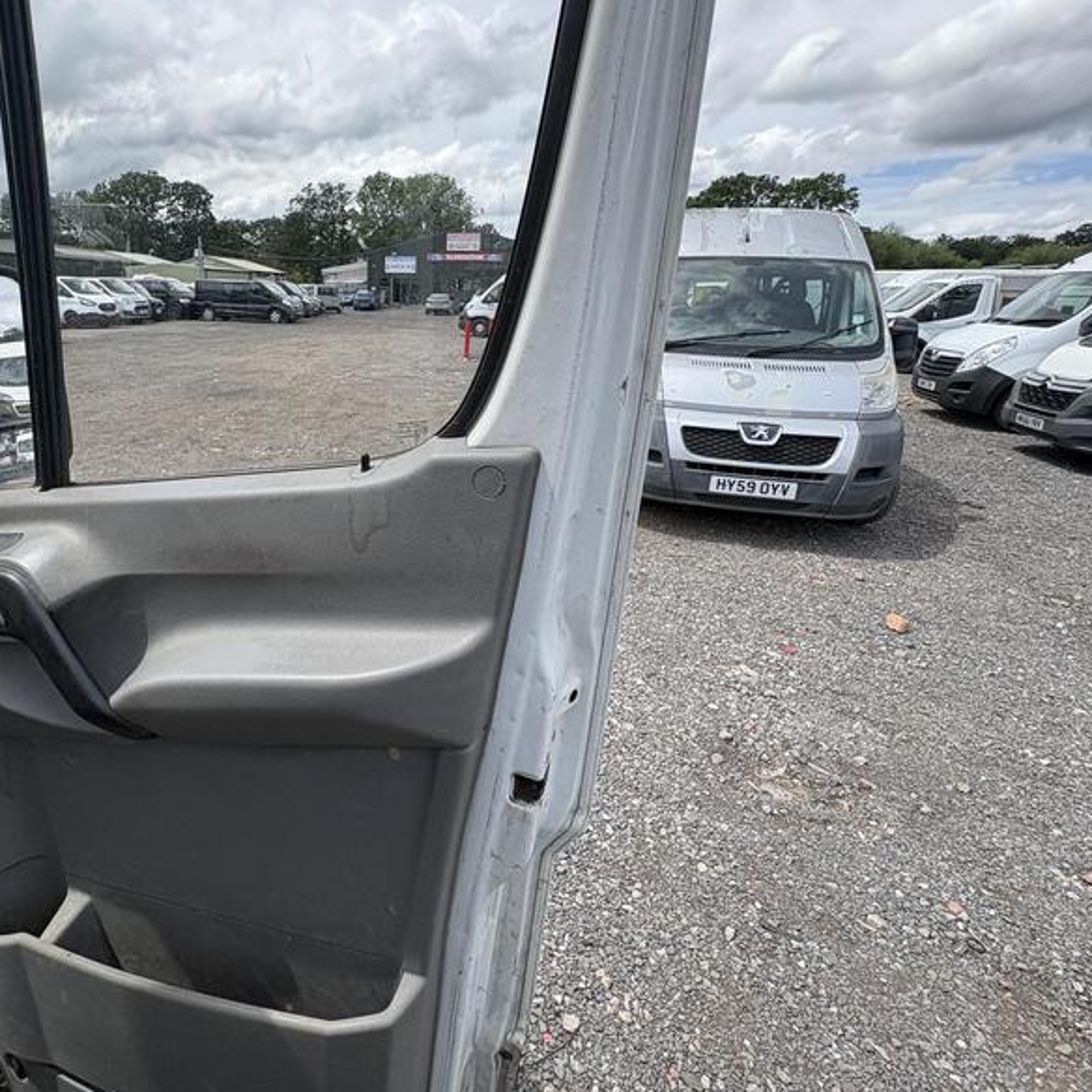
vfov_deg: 77.3
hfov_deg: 75.8
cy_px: 473
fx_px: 678
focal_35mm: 19
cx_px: 387
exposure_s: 1/1160
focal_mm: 2.22
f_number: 2.2
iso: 40
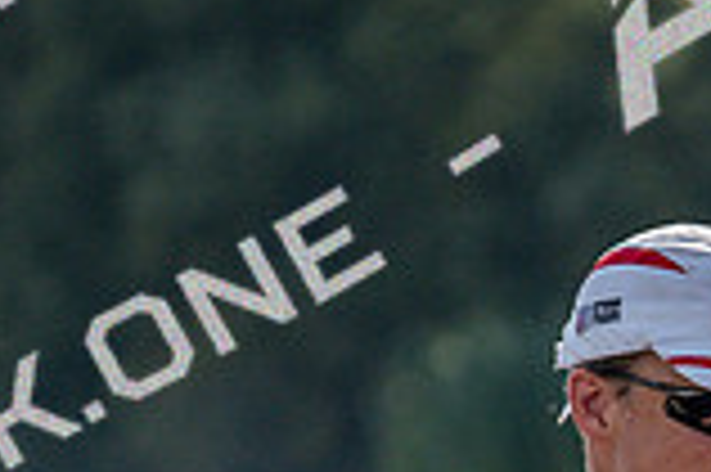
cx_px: 855
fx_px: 17796
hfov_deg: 2.3
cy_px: 789
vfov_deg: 1.5
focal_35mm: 902
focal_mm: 245
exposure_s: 1/1600
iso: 320
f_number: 5.6
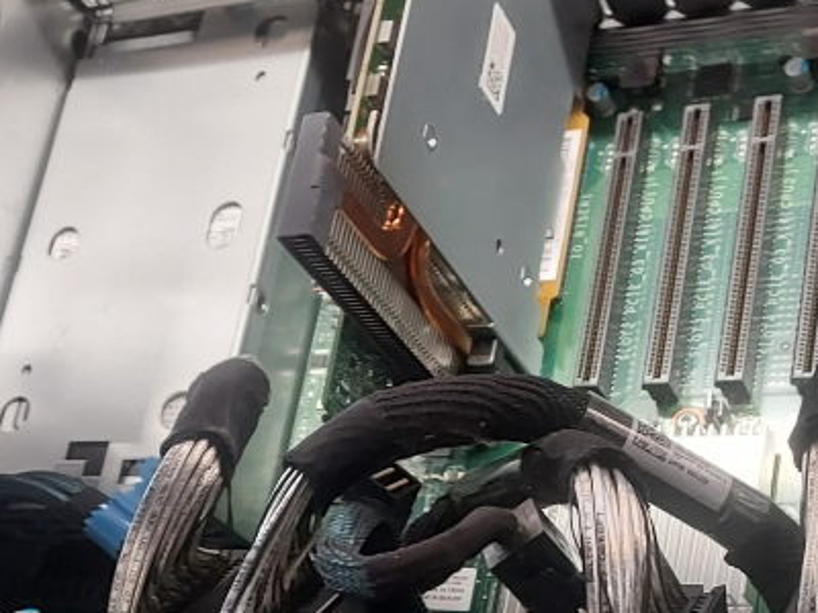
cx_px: 515
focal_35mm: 60
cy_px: 597
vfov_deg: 23.5
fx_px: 1418
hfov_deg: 32.0
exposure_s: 1/40
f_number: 1.8
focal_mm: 4.6
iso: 400
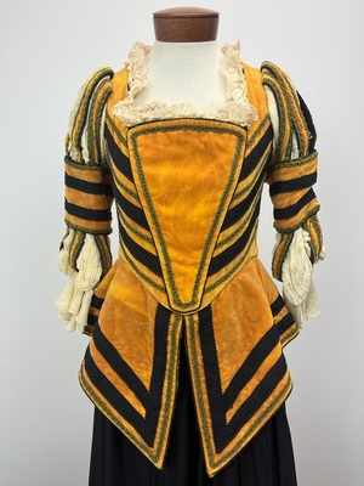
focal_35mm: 26
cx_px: 182
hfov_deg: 53.1
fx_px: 365
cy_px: 243
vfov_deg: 67.3
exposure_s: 1/269
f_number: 1.6
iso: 50
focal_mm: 5.1
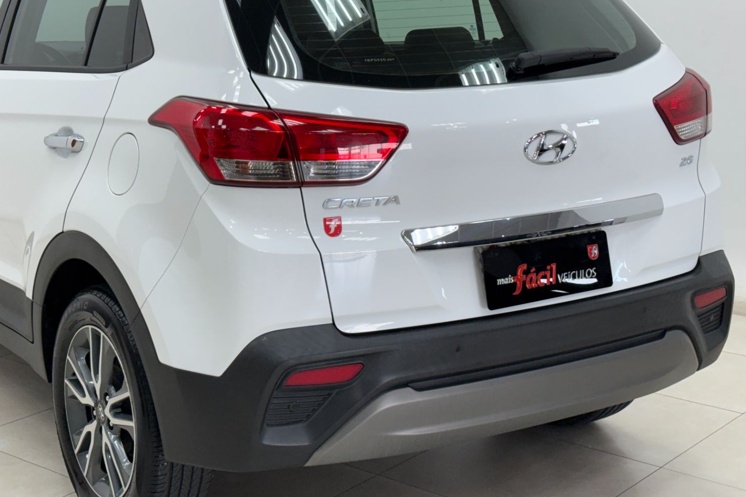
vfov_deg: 21.2
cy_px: 212
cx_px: 276
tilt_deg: -11.2
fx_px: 1326
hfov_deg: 31.3
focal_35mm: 64
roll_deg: +0.4
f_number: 1.78
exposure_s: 1/120
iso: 160
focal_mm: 6.76
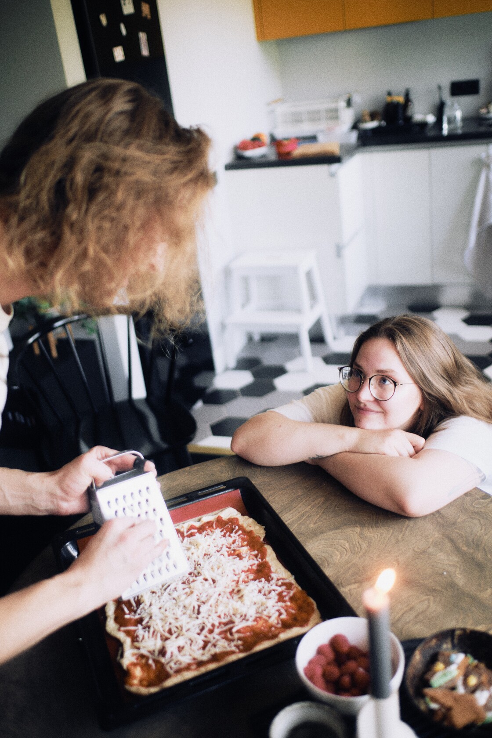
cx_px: 246
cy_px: 369
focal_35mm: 35
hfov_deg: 37.9
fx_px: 717
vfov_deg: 54.4
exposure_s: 1/125
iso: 320
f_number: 1.4
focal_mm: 23
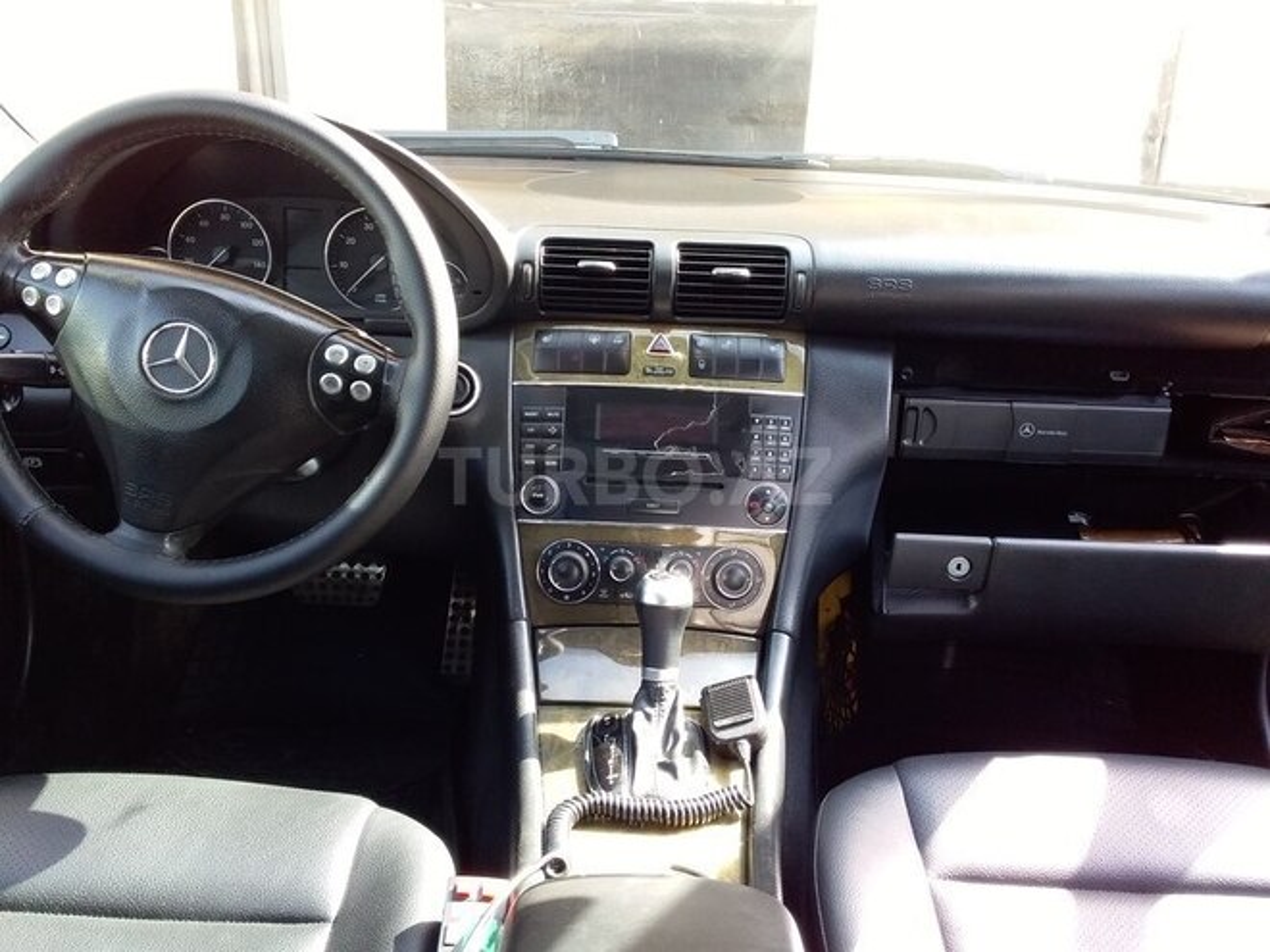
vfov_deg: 45.4
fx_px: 1137
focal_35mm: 31
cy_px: 476
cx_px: 635
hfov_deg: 58.4
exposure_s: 1/50
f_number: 2.2
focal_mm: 3.3
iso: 50
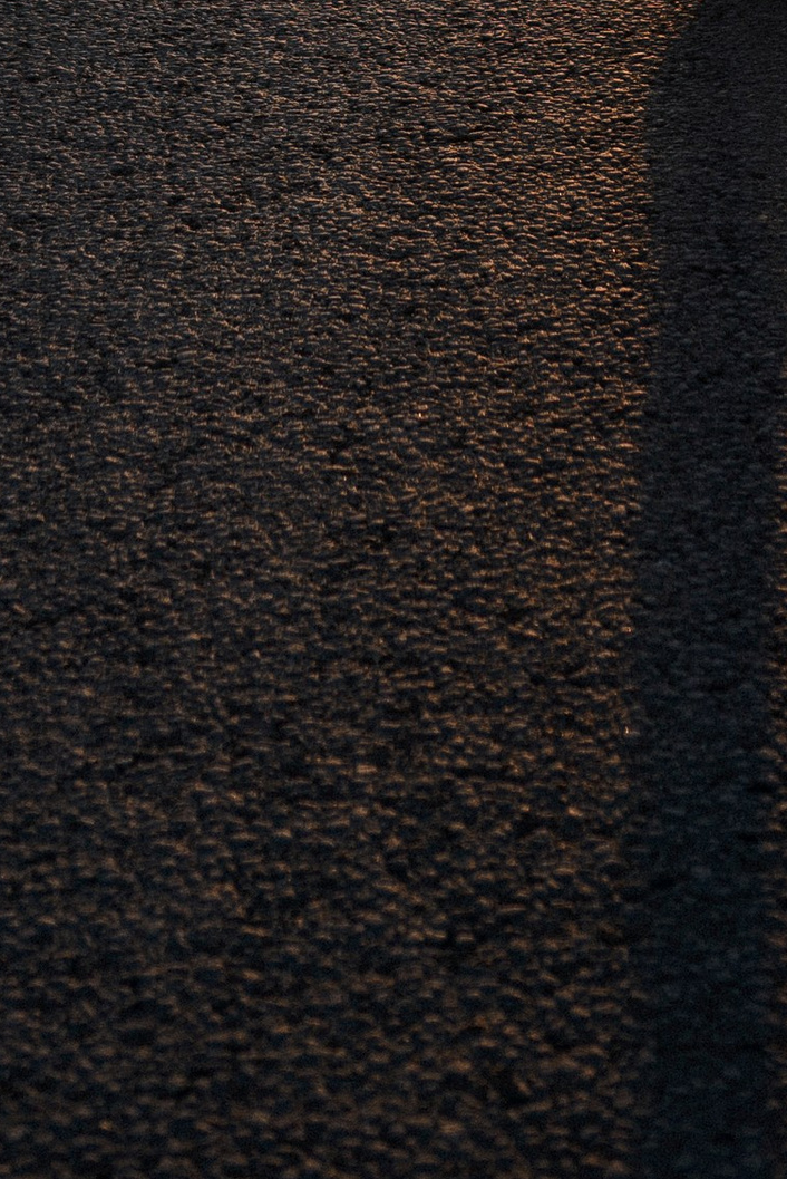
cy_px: -843
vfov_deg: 14.5
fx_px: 4159
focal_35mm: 127
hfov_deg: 10.8
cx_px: 448
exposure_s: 1/500
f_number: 3.2
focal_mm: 35
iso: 100
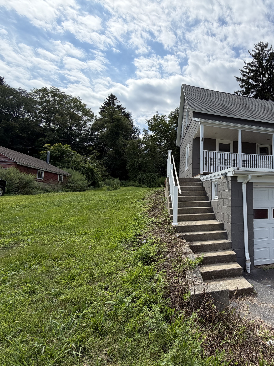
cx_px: 226
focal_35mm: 19
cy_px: 185
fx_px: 201
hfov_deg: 61.8
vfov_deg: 84.7
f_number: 2.2
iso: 25
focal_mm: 2.22
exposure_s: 1/1235
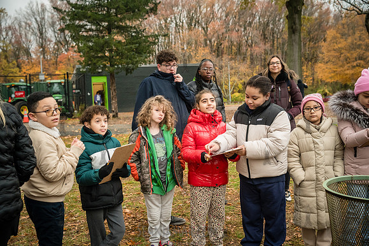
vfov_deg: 36.8
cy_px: 123
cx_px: 184
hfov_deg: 53.2
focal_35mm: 36
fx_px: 369
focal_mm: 36
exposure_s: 1/400
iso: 4000
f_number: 4
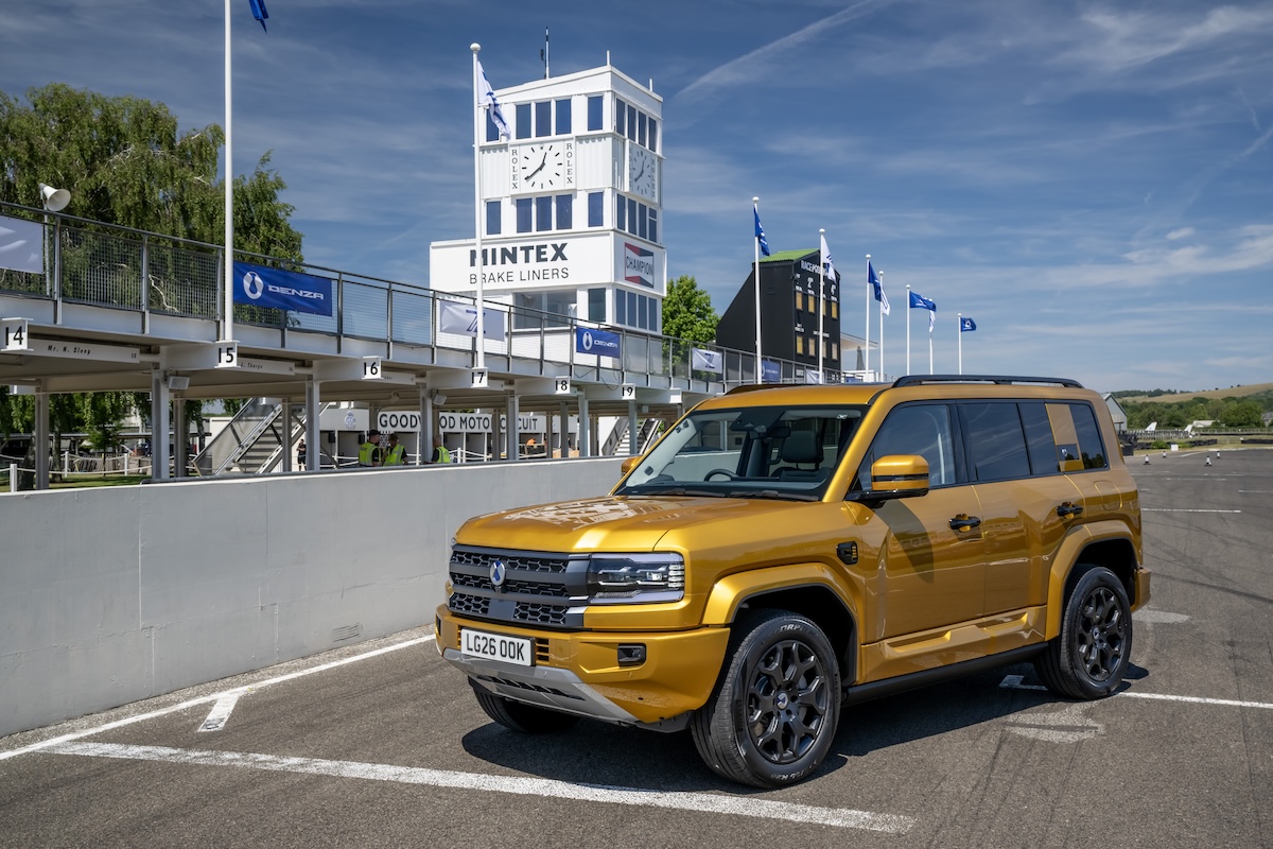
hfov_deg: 50.7
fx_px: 1344
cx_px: 636
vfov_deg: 35.1
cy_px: 424
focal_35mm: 38
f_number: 11
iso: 250
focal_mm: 38
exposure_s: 1/160
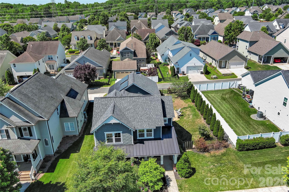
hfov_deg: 63.7
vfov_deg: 45.0
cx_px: 144
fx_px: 233
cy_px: 96
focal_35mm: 29
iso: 100
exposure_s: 1/950
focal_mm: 10.57
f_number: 2.8
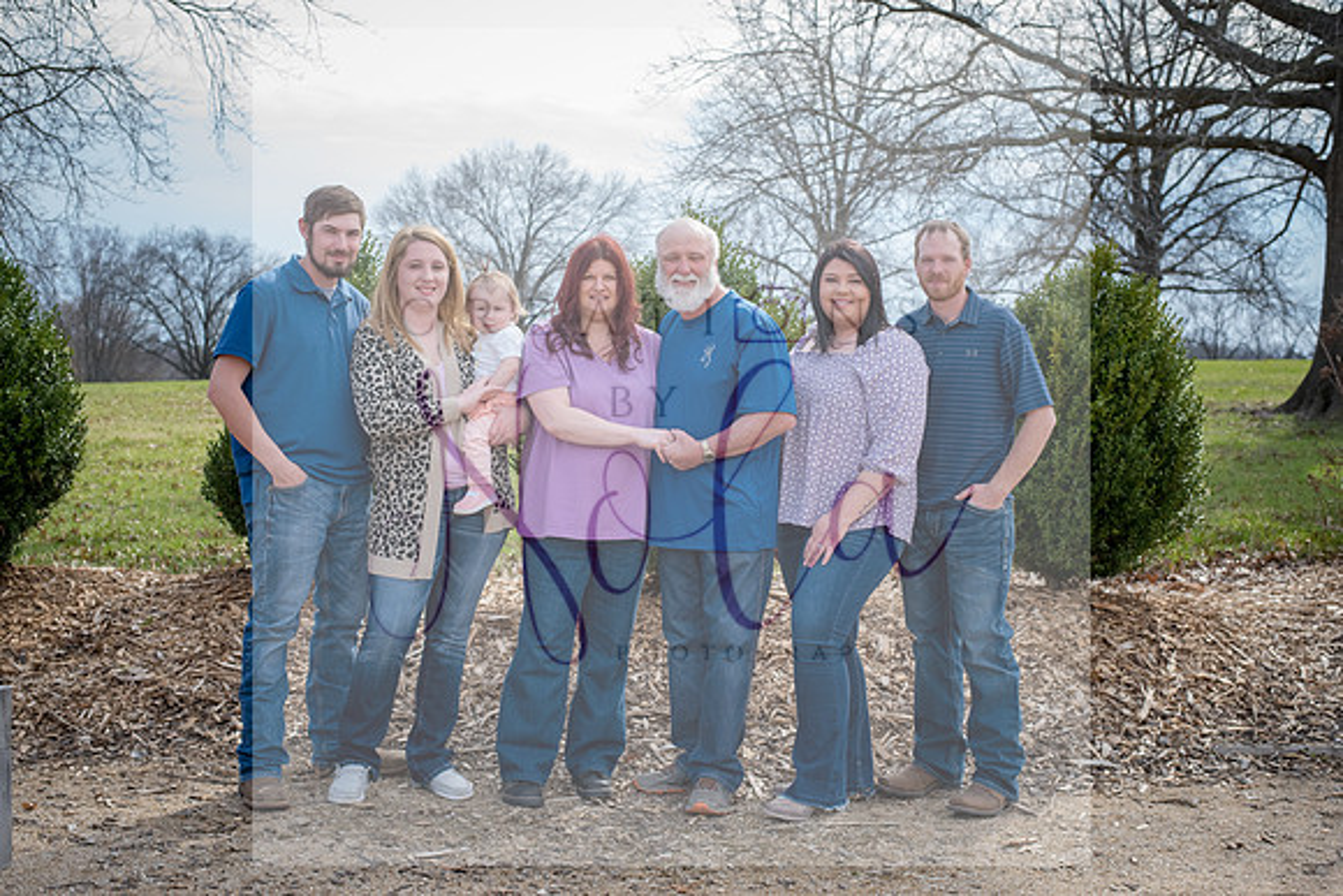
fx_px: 1866
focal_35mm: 50
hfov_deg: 39.6
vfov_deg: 27.0
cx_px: 672
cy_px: 448
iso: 400
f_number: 7.1
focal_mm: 50
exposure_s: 1/500
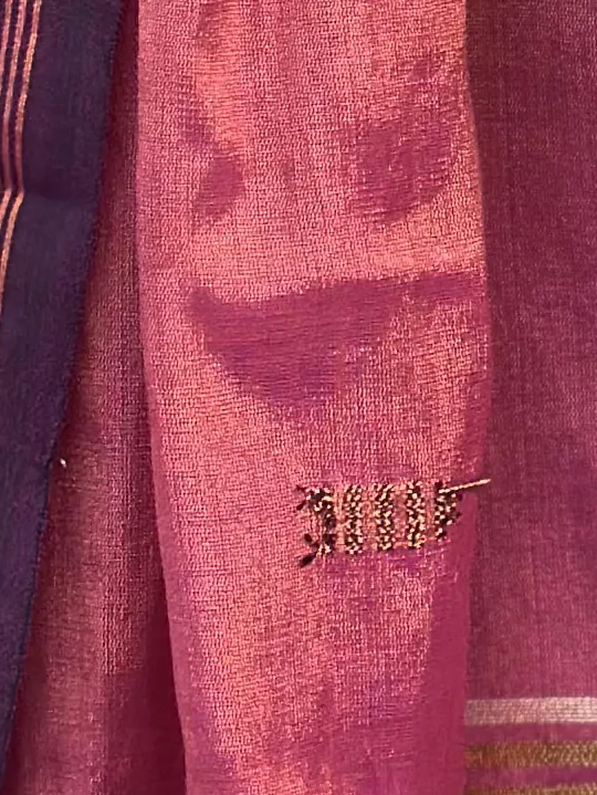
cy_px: -39
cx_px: 965
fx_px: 6180
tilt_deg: -10.5
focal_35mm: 269
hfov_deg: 5.5
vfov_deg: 7.3
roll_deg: -0.1
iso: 160
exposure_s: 1/60
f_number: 1.78
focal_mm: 6.86
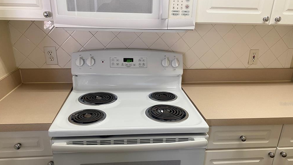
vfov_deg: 39.9
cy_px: 104
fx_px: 225
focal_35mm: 29
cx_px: 147
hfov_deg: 66.1
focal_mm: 4.25
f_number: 1.8
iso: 80
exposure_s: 1/60
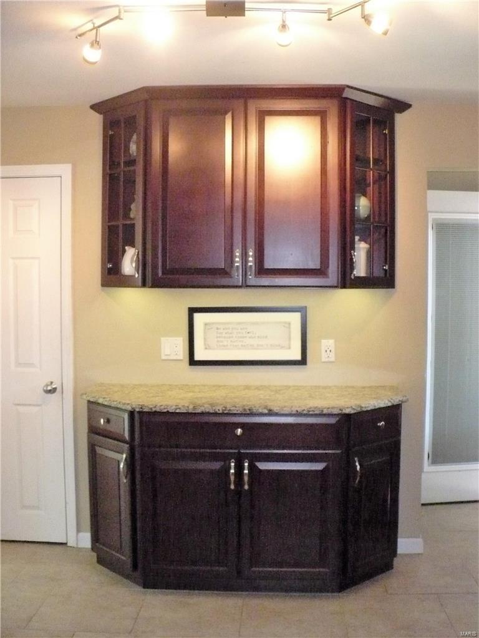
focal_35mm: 37
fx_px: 682
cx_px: 240
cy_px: 319
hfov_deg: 38.7
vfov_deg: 50.1
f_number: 2.8
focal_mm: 6.1
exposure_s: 1/50
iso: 800
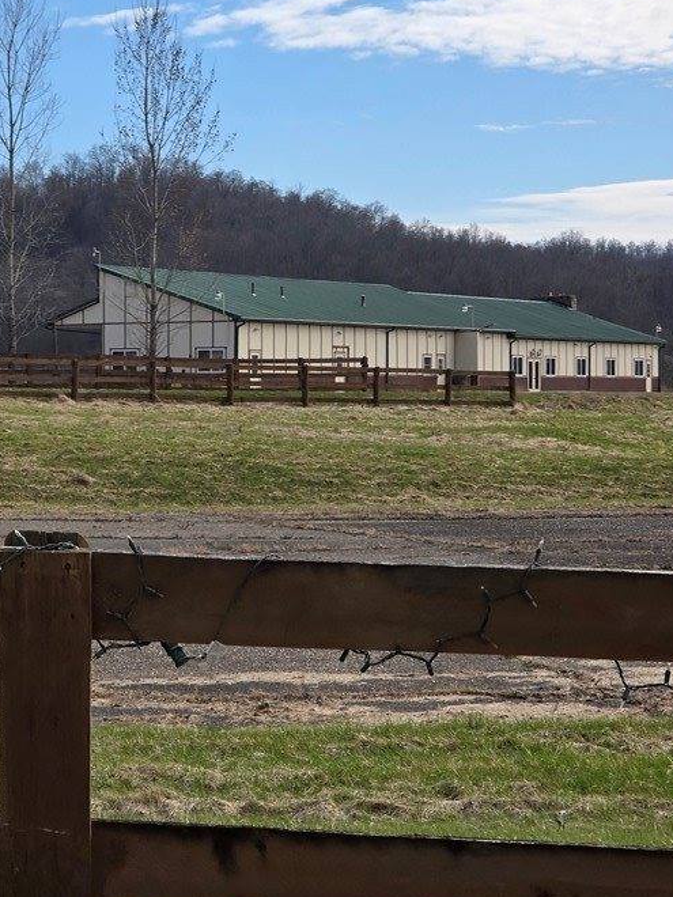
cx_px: 213
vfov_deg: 18.4
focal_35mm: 107
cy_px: 371
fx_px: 2774
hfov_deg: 13.8
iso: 50
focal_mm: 7.9
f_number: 2.4
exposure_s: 1/2537
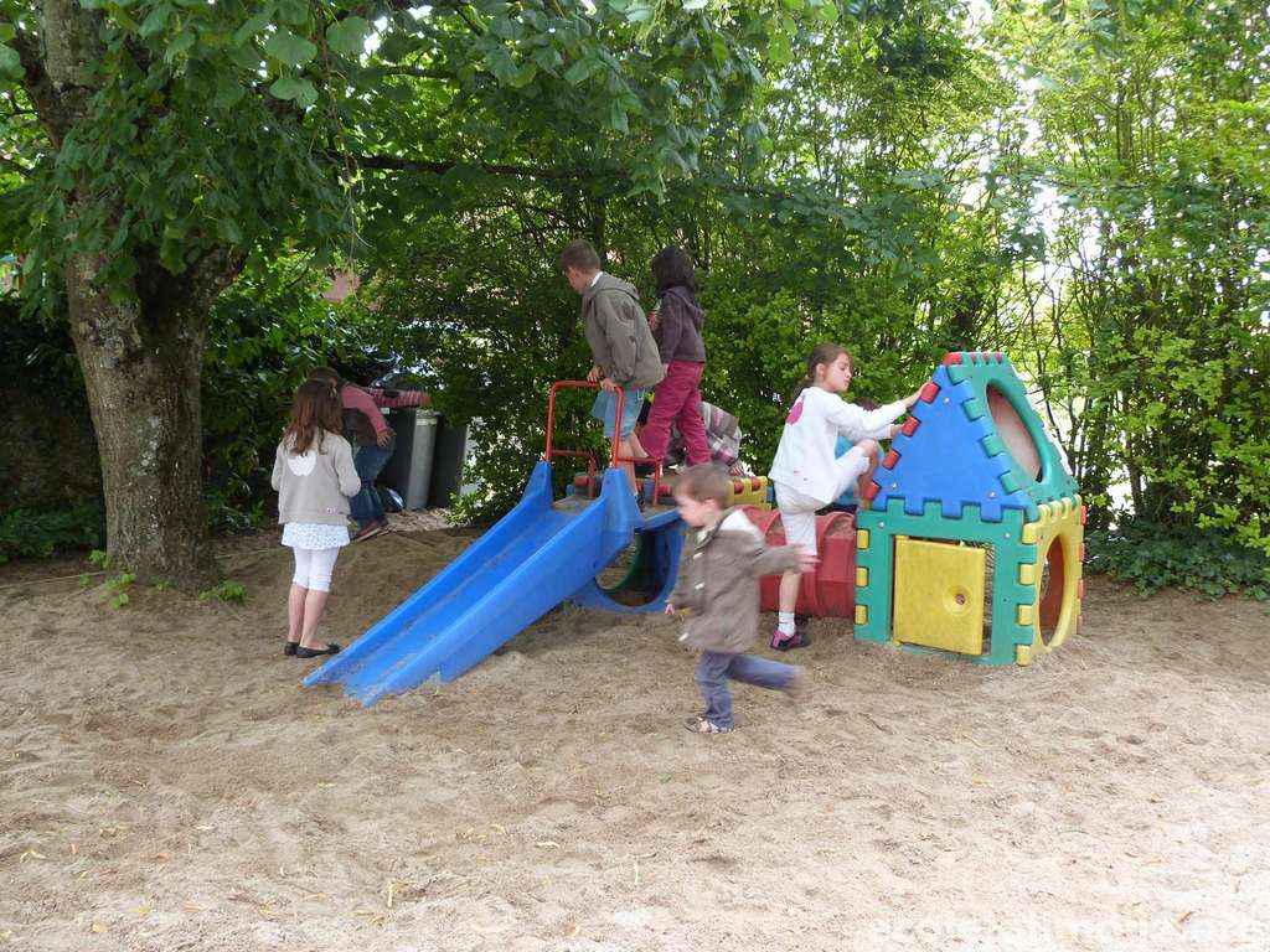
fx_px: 1284
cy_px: 476
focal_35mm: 35
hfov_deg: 52.6
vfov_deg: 40.7
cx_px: 635
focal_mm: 6.2
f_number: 3
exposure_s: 1/60
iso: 200
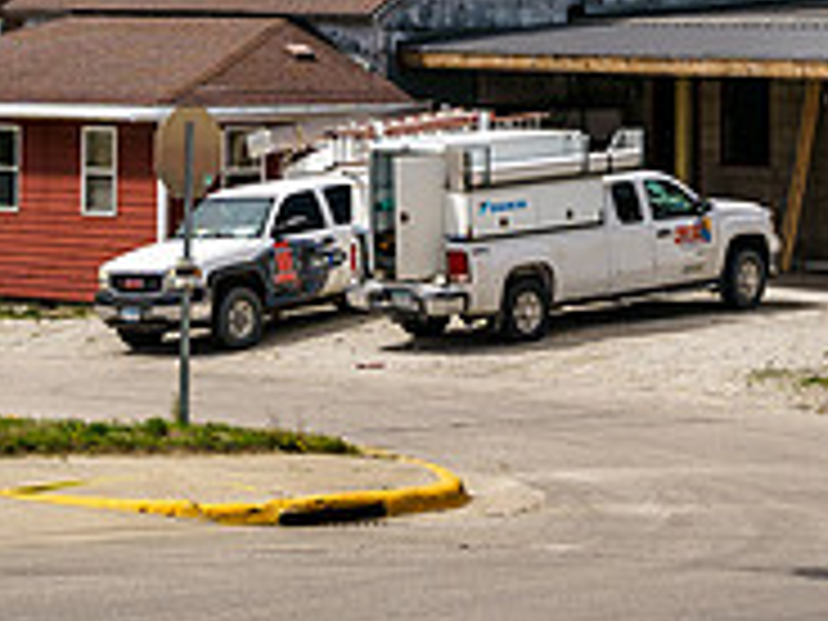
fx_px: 3588
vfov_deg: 9.7
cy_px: -227
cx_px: 576
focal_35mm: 150
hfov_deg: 13.1
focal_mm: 49.1
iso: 200
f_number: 3.5
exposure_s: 1/4000
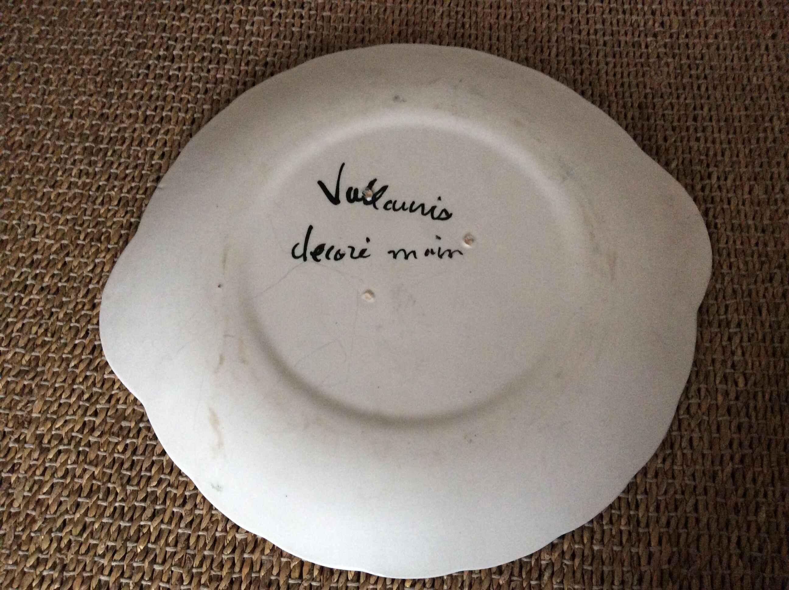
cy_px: 295
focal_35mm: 32
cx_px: 394
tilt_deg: -68.8
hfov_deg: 56.9
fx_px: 728
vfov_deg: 44.1
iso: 200
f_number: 2.4
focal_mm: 3.3
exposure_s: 1/25
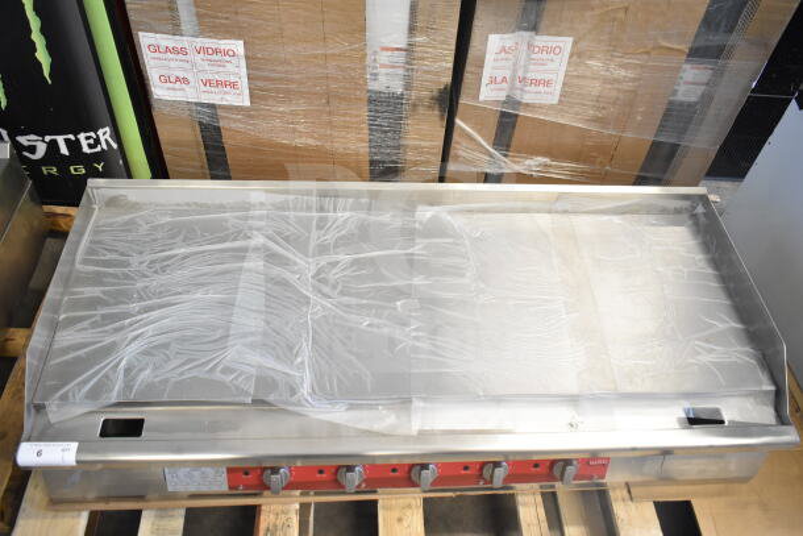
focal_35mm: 30
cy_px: 268
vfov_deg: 43.6
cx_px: 402
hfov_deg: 61.9
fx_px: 669
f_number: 3.5
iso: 1600
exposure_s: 1/50
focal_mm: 20
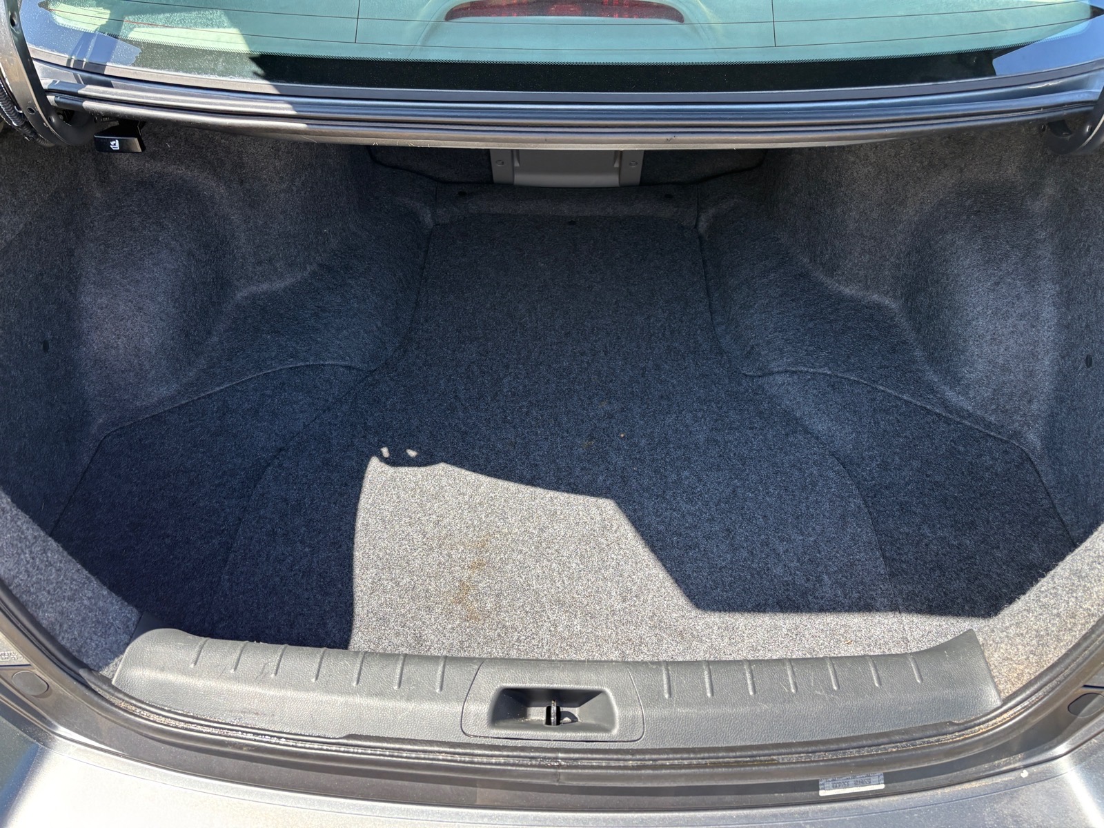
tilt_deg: -40.6
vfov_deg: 53.1
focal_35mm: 26
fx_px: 829
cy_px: 414
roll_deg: +2.1
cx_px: 552
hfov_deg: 67.3
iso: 50
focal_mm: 5.96
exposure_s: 1/423
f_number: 1.6
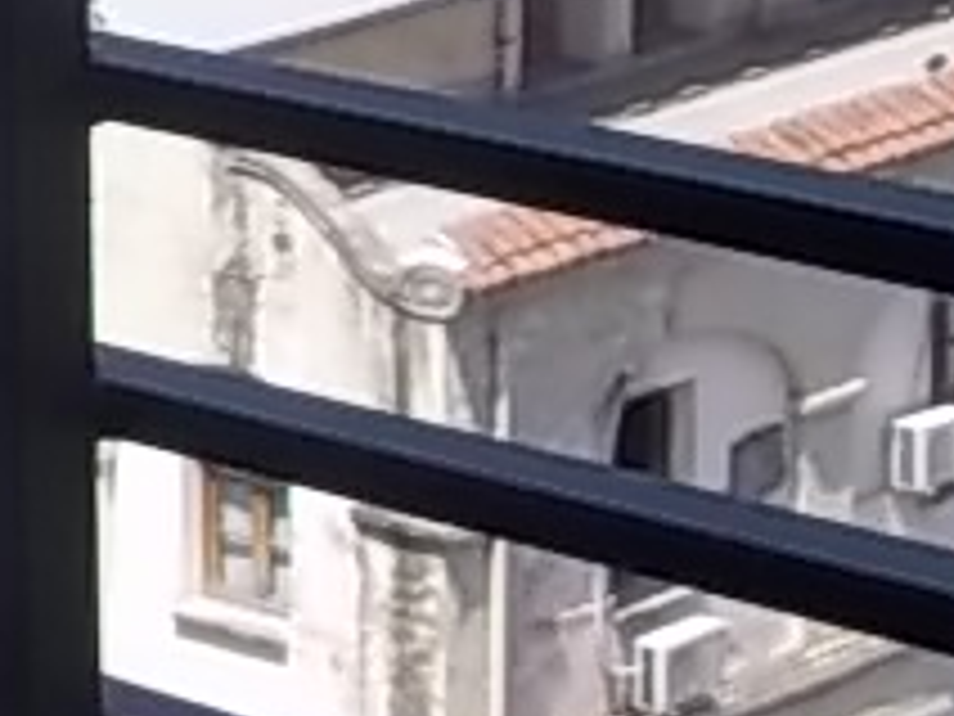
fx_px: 5980
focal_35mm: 217
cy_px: 54
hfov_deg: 8.3
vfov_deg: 6.8
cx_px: -1354
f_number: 8
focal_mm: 6.5
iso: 80
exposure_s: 1/160
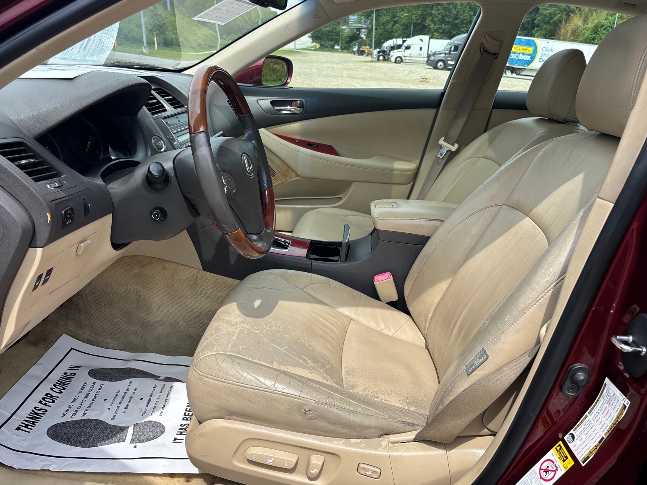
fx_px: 505
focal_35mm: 27
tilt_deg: -20.4
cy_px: 242
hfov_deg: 65.3
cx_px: 319
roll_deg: -2.6
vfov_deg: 51.4
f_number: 1.6
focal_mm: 5.96
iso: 50
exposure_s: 1/1139
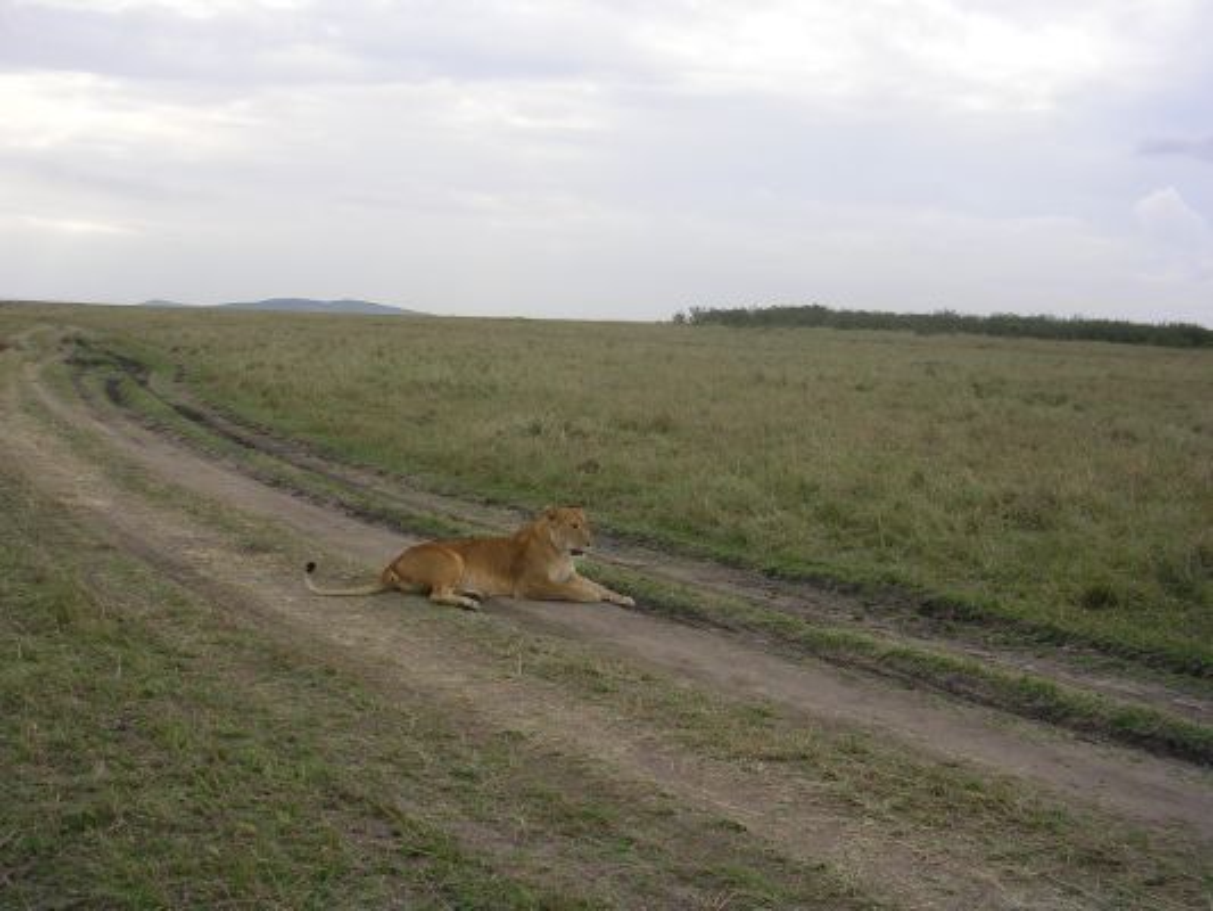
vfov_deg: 37.7
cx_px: 606
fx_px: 1332
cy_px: 456
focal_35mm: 38
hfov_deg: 49.0
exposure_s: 1/411
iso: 50
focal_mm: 5.8
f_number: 2.8
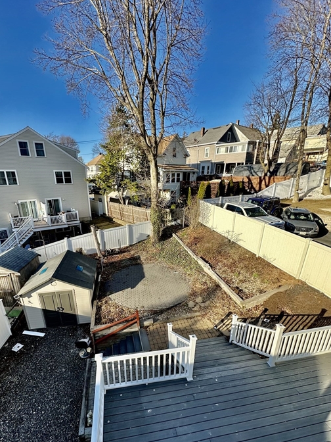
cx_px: 144
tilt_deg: -20.9
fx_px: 204
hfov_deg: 77.7
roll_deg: -2.8
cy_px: 246
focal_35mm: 16
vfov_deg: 94.1
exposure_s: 1/997
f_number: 2.2
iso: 40
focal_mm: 2.22
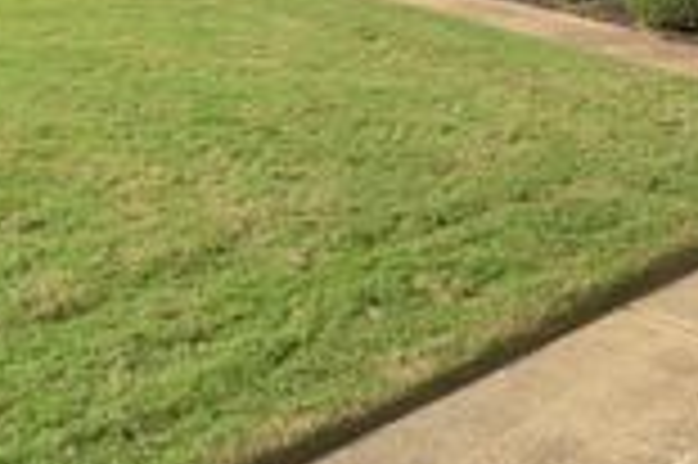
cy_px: -155
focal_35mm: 58
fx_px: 1123
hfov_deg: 32.9
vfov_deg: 21.0
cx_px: 621
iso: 320
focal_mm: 12
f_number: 8
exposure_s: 1/500
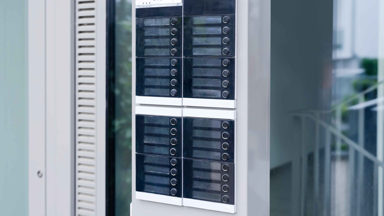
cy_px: 76
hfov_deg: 36.6
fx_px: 580
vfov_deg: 21.0
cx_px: 168
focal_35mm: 57
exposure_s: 1/200
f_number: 4.5
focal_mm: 43
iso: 640
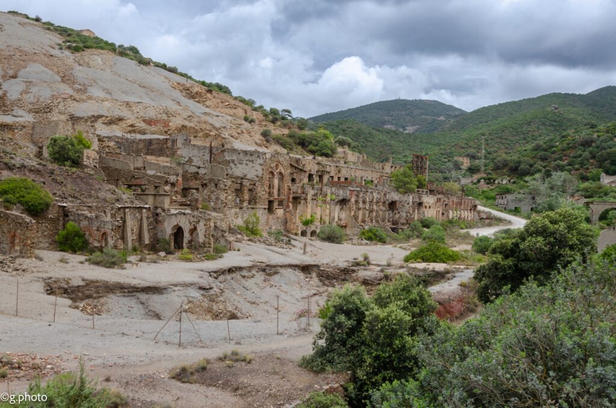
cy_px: 204
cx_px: 308
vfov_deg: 36.7
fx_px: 615
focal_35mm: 36
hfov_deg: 53.2
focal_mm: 24
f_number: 13
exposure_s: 1/160
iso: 100
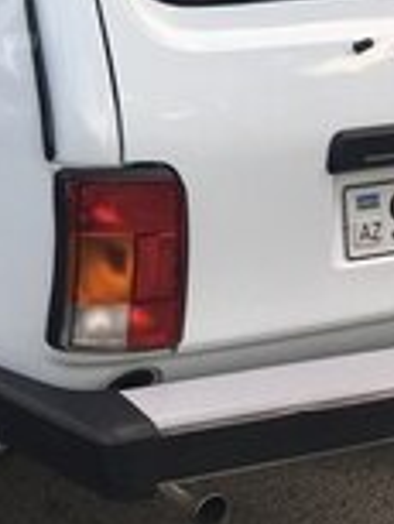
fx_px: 1425
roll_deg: -0.9
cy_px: 10
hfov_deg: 14.5
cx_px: -226
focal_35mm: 94
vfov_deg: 20.3
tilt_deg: -11.2
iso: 25
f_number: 2.2
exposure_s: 1/229
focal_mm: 4.15
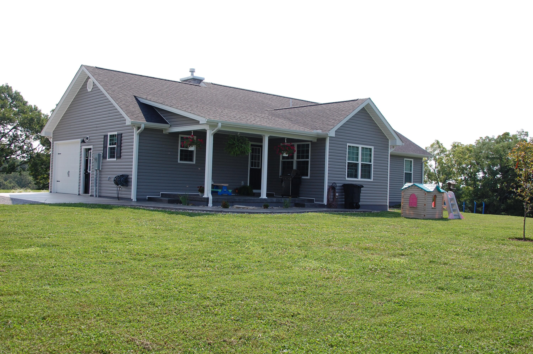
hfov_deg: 53.2
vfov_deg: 36.8
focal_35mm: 36
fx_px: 532
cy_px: 177
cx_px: 266
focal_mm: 24
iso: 200
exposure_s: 1/250
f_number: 8
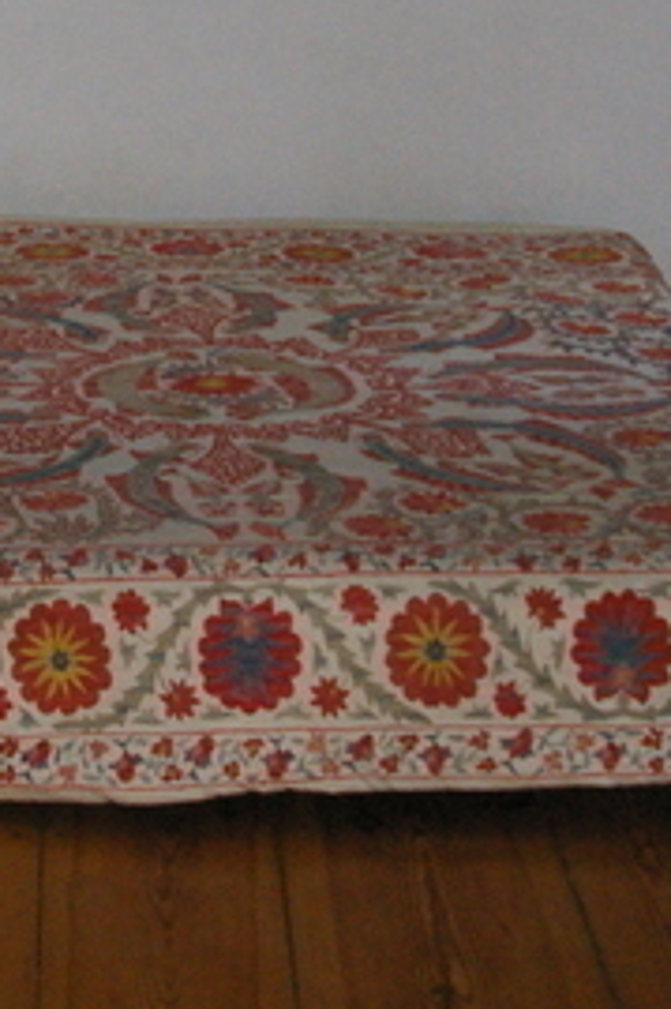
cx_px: 111
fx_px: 3359
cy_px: 128
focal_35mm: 120
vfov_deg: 16.9
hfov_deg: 11.4
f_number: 5.6
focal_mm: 28
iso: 1600
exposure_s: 1/45
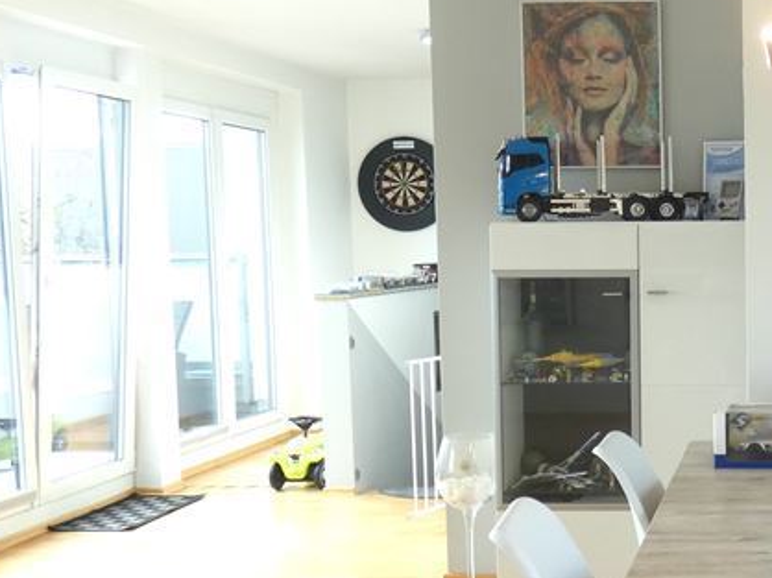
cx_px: 802
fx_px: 1092
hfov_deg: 34.7
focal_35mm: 49
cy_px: 325
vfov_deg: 29.6
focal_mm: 3.6
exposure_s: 1/60
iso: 80
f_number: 2.8
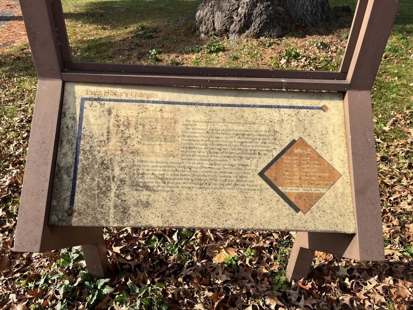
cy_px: 155
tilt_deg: -32.0
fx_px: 310
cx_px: 206
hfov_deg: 67.3
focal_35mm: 26
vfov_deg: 53.1
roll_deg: -2.7
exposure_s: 1/1721
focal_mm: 5.1
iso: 50
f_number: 1.6
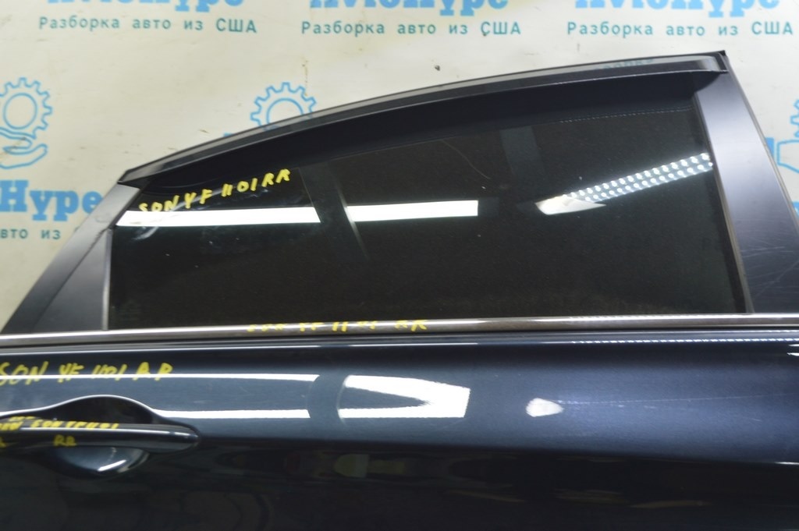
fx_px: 1131
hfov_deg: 38.9
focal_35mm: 51
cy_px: 266
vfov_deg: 26.4
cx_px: 400
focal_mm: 34
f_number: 5.6
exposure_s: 1/20
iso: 400
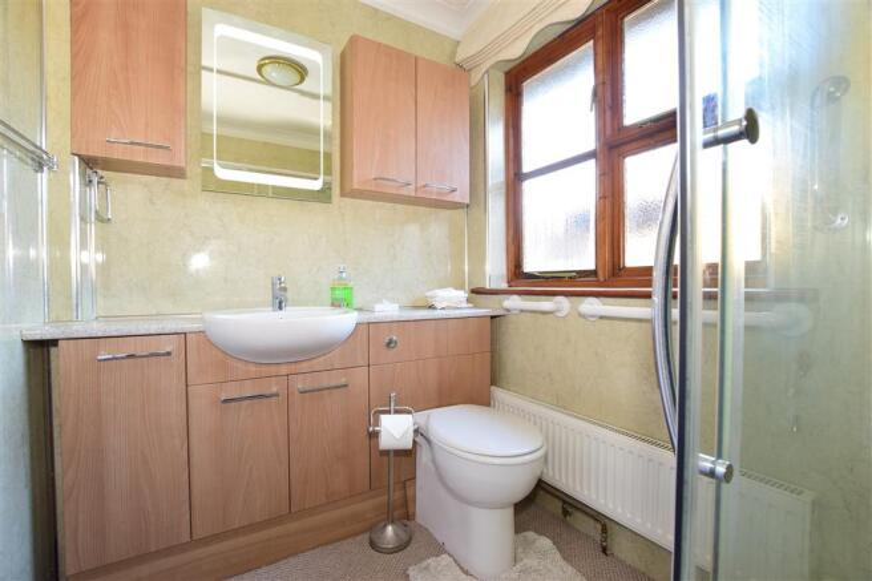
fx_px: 363
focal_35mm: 15
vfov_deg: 77.3
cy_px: 290
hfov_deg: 100.4
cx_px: 436
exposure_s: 1/30
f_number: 6.3
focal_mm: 10
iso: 640
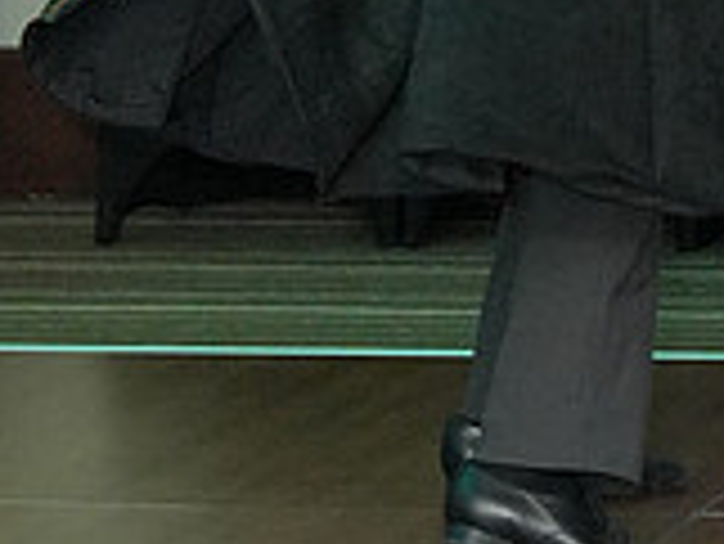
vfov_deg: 4.1
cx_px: 857
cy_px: -445
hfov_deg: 5.4
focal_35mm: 363
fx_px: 7598
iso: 3200
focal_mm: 70
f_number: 4.5
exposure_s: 1/200
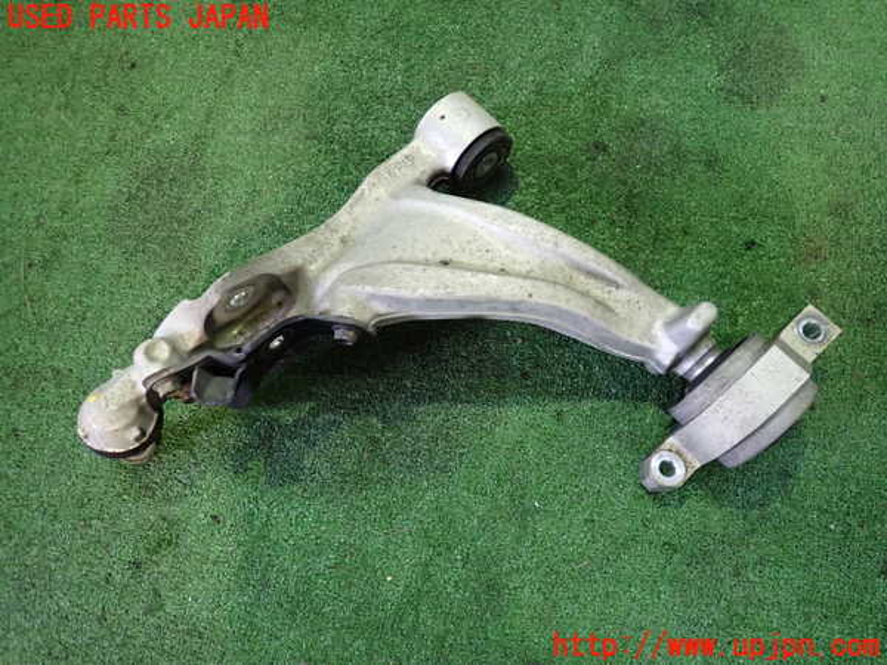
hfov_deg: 69.4
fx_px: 641
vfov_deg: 54.9
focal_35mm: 25
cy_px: 332
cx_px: 444
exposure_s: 1/30
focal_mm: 4.5
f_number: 2
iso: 640
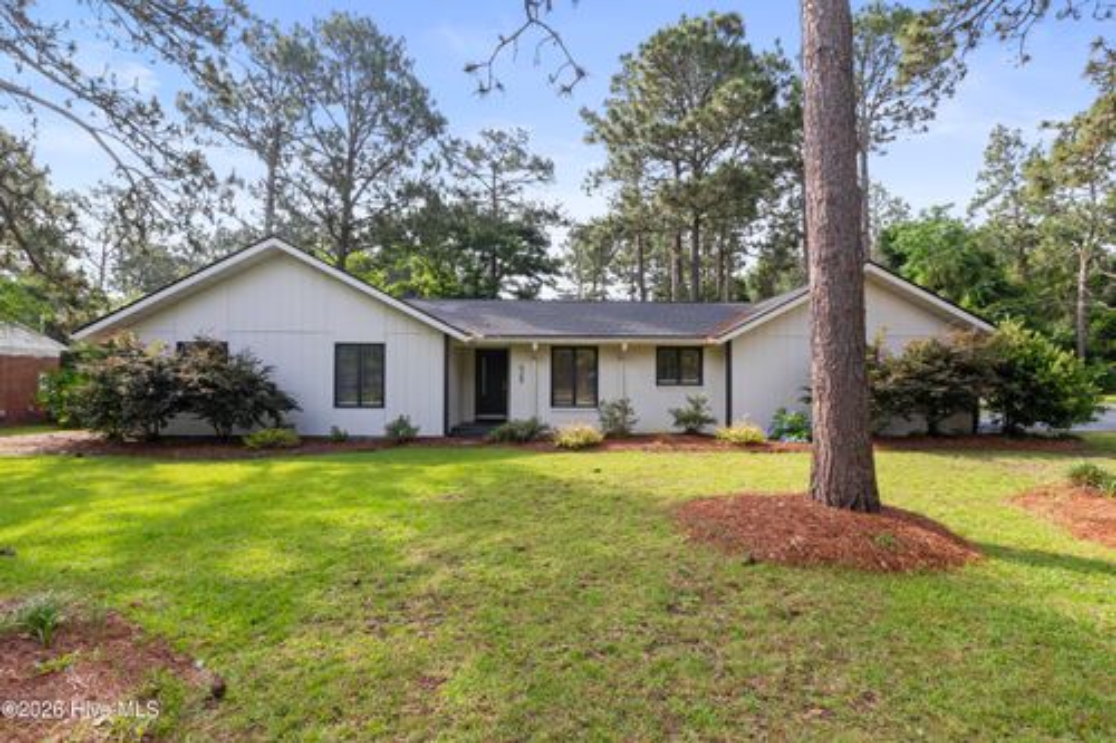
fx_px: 496
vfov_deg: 73.7
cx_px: 558
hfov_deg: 96.8
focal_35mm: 16
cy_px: 372
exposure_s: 1/50
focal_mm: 11
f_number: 8
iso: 50
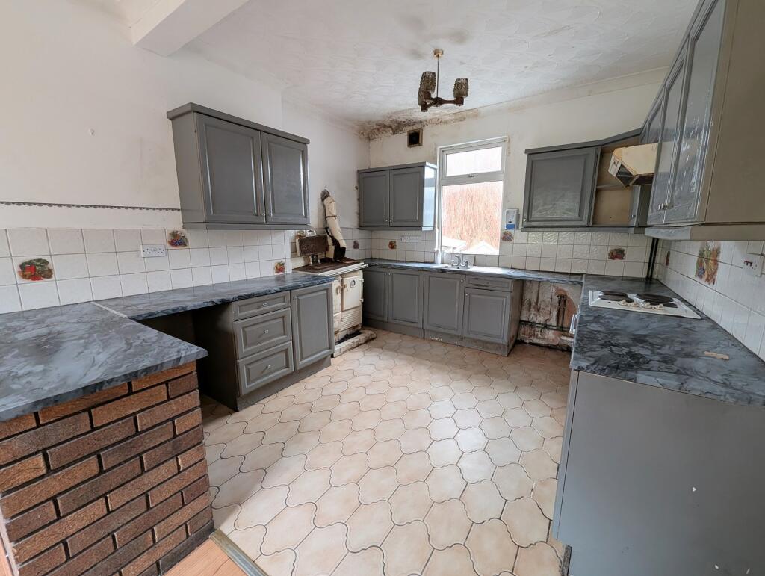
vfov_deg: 90.1
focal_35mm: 13
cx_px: 382
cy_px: 288
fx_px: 288
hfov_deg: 106.1
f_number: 2.2
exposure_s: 1/36.7
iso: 47
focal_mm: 1.95
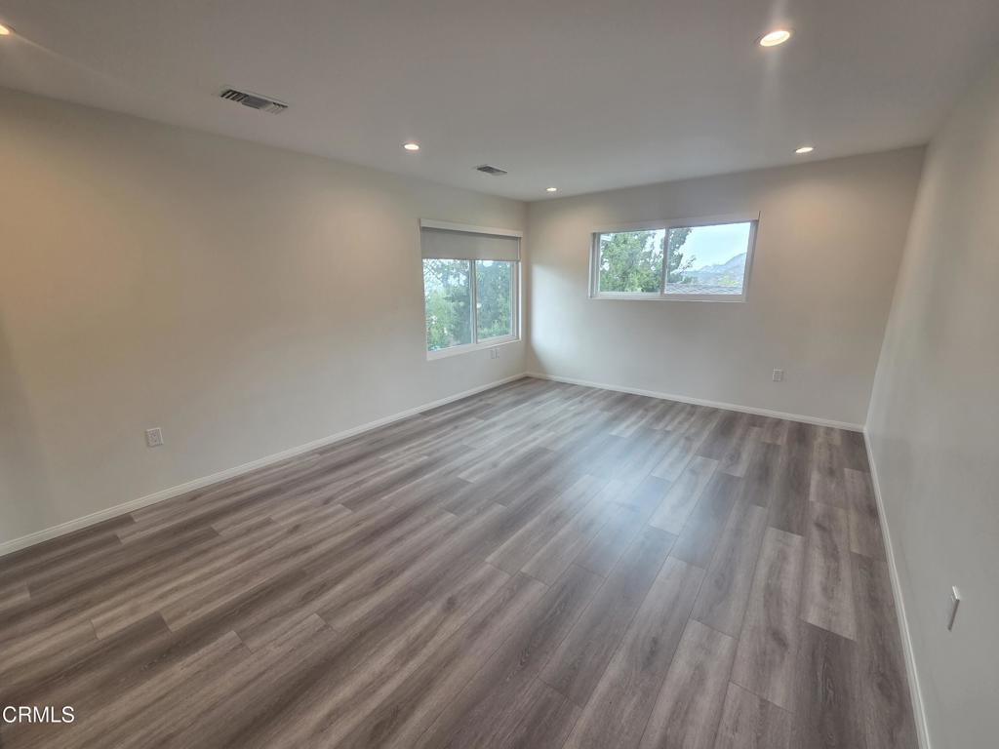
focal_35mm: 13
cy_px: 374
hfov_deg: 106.2
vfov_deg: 89.9
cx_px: 500
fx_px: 375
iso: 125
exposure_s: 1/120
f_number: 2.2
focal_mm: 2.2
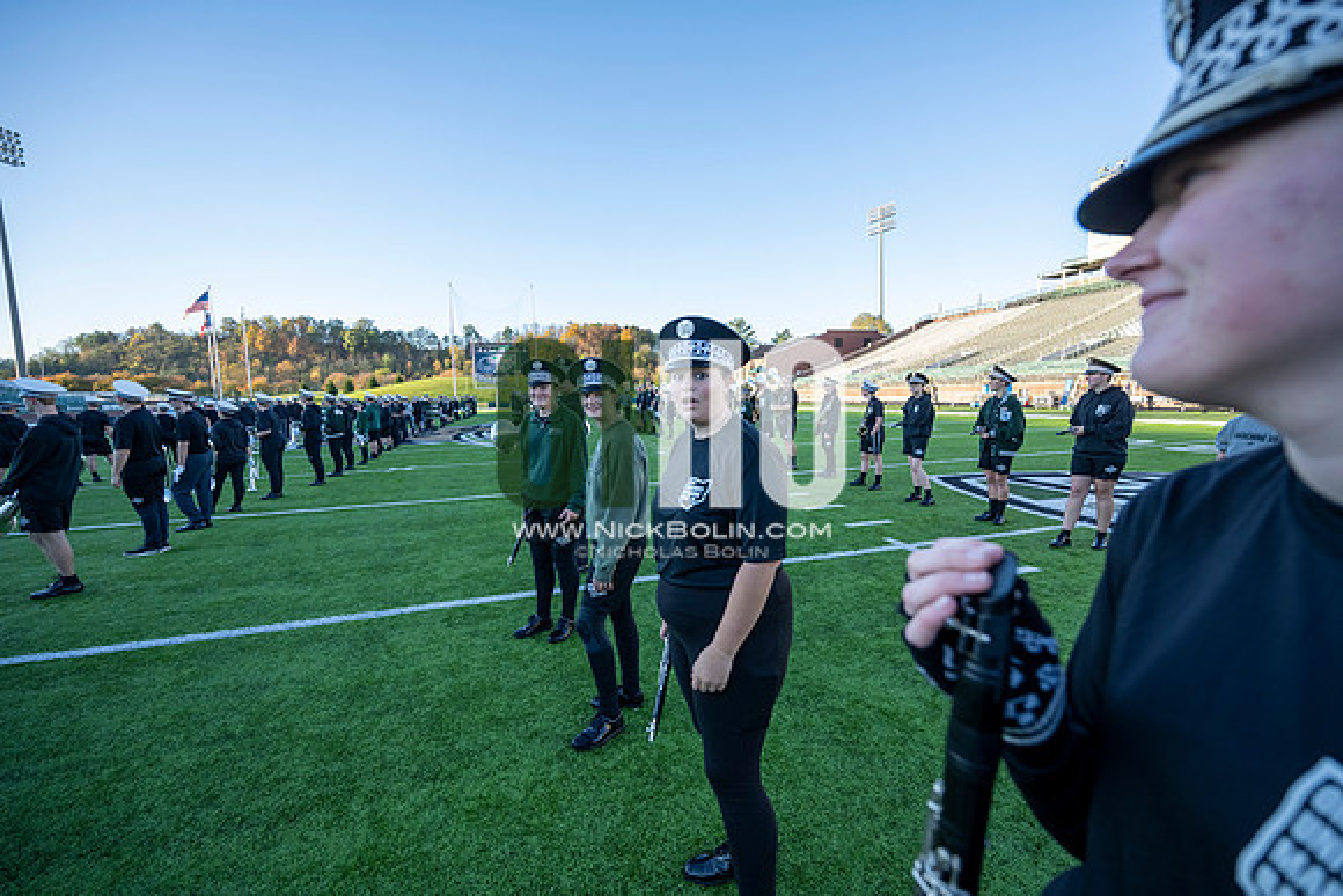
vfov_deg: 81.2
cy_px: 448
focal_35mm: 14
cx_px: 672
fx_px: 522
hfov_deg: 104.2
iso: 320
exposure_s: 1/500
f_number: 4
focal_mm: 14
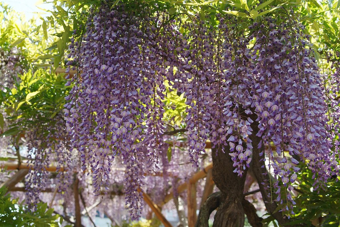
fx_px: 454
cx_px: 170
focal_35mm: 48
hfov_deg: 41.1
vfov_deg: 28.1
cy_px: 114
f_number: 4
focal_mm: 32
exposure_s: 1/350
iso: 200
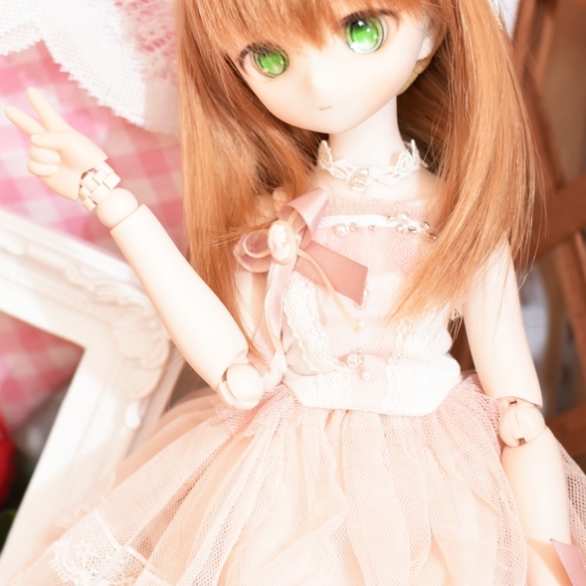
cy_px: 310
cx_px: 198
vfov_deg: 19.1
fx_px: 1740
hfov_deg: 19.1
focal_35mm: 91
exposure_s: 1/60
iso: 800
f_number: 2.8
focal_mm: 35
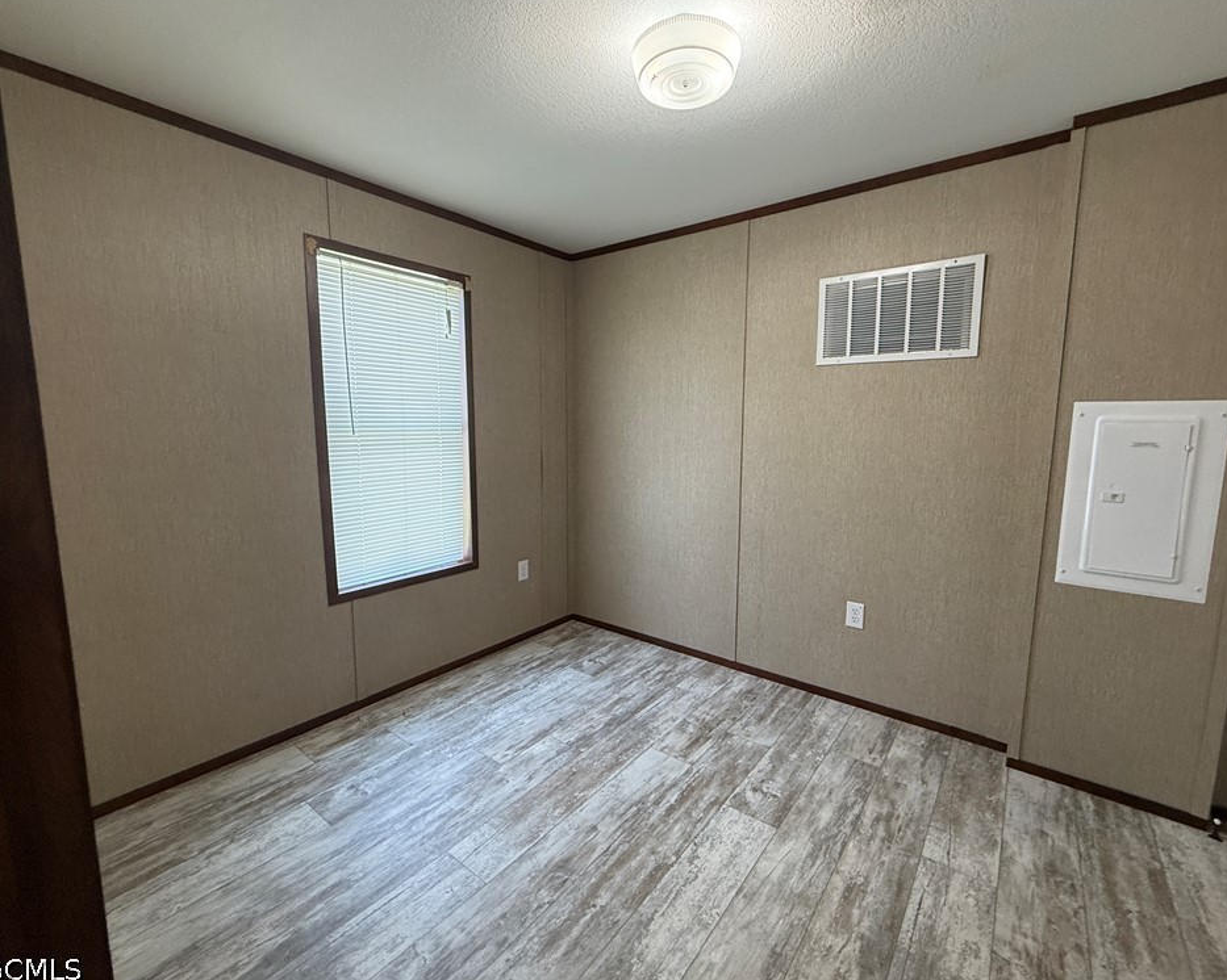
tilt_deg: -6.0
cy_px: 487
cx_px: 631
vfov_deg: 84.0
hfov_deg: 96.8
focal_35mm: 15
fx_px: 545
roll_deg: +0.1
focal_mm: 2.22
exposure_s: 1/120
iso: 250
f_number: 2.2
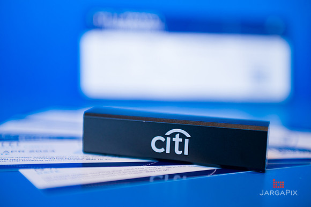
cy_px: 104
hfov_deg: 32.4
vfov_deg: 21.9
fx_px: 535
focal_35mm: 62
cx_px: 156
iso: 1000
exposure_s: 1/200
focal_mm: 62
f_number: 3.2
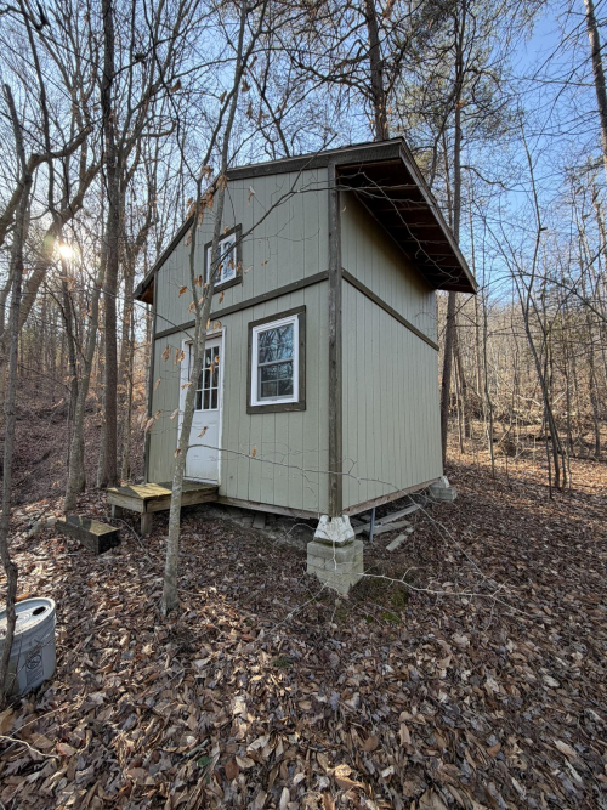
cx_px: 304
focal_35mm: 14
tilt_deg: +6.1
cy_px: 405
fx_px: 327
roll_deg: -0.3
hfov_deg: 85.7
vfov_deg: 102.1
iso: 40
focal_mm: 2.22
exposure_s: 1/141
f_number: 2.2
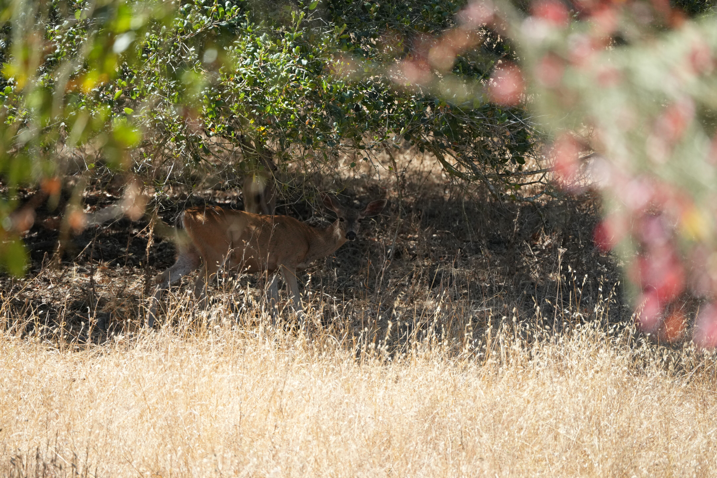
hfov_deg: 5.2
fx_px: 7966
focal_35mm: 400
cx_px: 358
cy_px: 239
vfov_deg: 3.4
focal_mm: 400
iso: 1250
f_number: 6.3
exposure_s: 1/1000
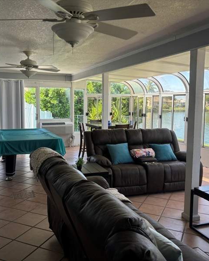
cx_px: 94
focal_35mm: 34
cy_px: 130
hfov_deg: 43.3
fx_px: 263
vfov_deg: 52.8
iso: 40
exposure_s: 1/121
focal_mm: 5.96
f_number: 1.6
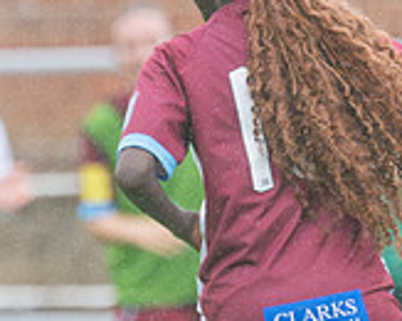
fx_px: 24028
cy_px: 375
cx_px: 568
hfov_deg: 1.0
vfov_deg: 0.8
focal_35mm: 2022
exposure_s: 1/1600
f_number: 2.8
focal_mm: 270
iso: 450
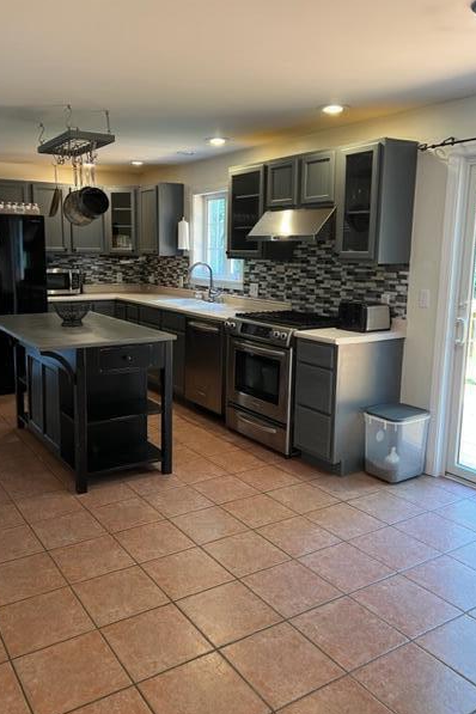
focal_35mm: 29
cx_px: 196
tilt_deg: -9.3
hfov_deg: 44.8
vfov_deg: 63.6
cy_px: 337
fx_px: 575
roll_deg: -0.4
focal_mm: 5.7
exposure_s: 1/60
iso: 125
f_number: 1.5
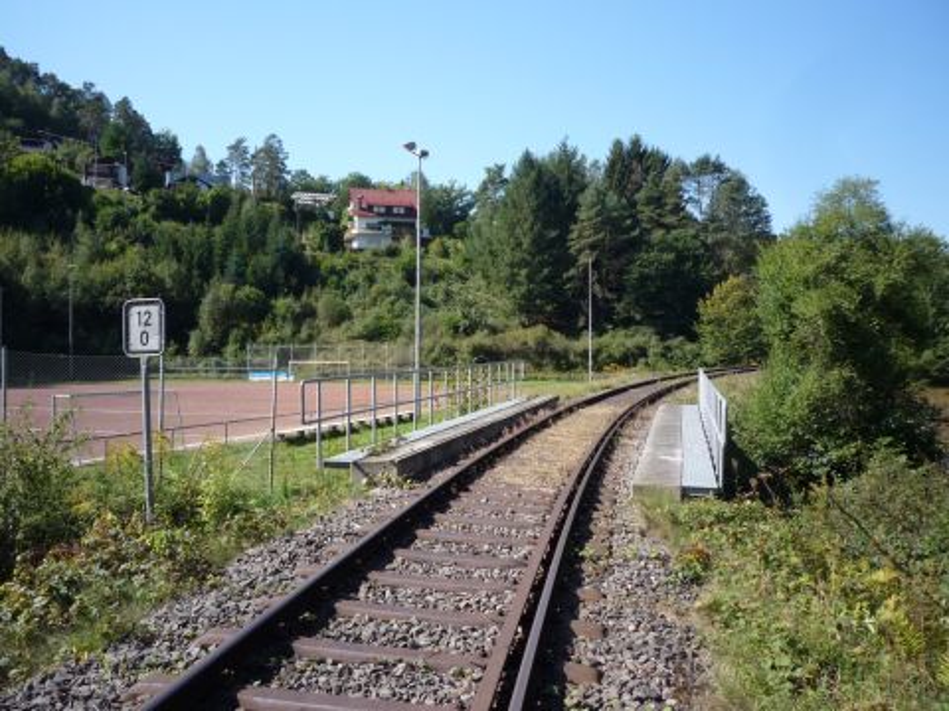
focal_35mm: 32
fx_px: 877
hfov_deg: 56.8
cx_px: 474
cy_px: 356
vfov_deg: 44.2
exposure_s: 1/400
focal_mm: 5.2
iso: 100
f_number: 4
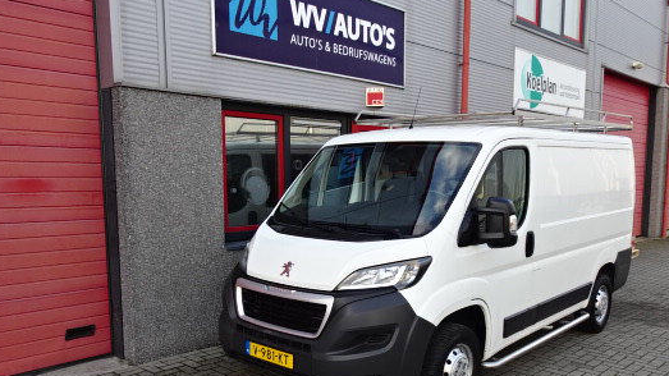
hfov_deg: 61.0
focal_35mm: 32
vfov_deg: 36.3
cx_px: 352
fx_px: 568
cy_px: 251
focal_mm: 4.25
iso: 80
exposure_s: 1/100
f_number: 3.5
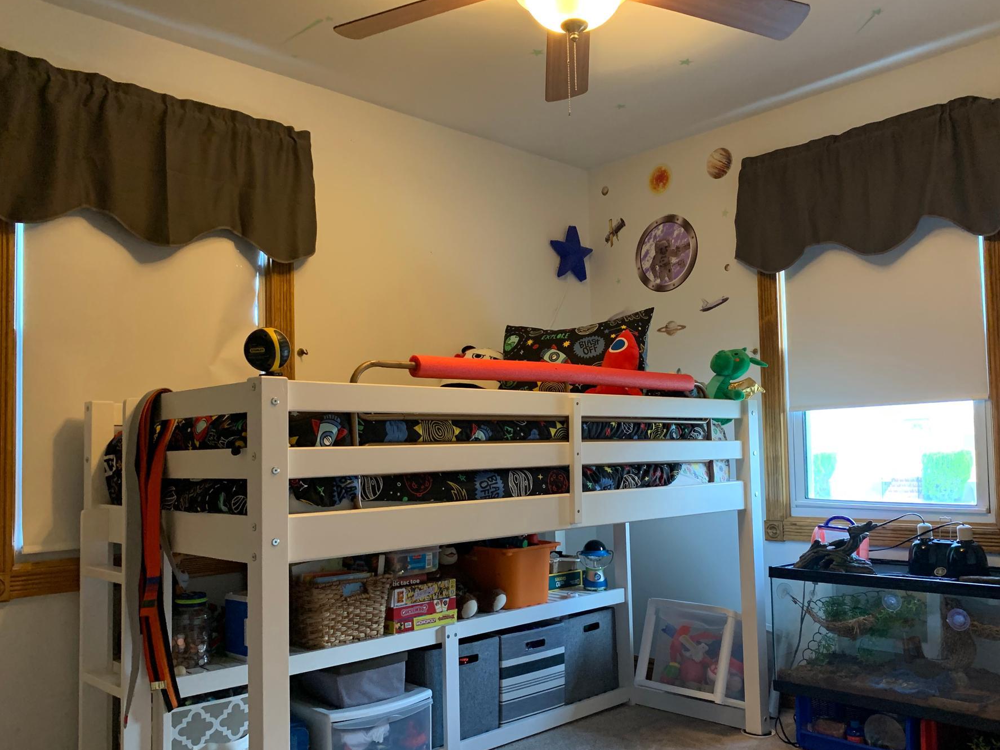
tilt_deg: +1.7
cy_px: 410
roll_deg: +1.4
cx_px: 550
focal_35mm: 30
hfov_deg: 59.8
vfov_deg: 46.7
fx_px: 867
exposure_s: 1/40
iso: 320
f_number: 1.8
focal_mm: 4.25
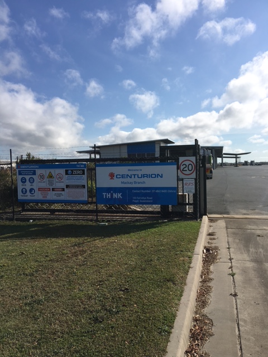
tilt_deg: -1.3
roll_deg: +1.8
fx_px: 299
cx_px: 134
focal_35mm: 29
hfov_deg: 48.2
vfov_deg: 61.7
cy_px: 178
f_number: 2.2
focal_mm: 4.15
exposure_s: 1/2404
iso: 25
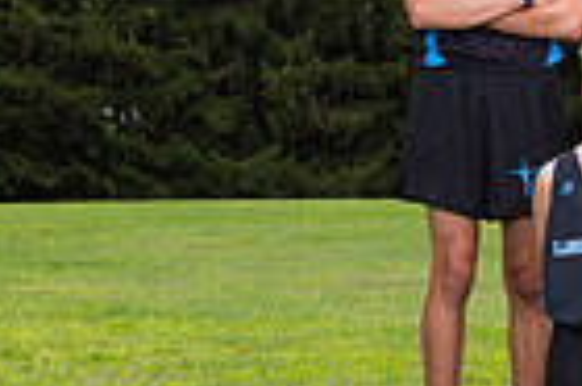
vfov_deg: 5.8
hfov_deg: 8.2
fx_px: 3811
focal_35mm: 236
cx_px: 1239
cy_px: 59
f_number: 6.3
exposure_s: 1/250
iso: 125
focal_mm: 50
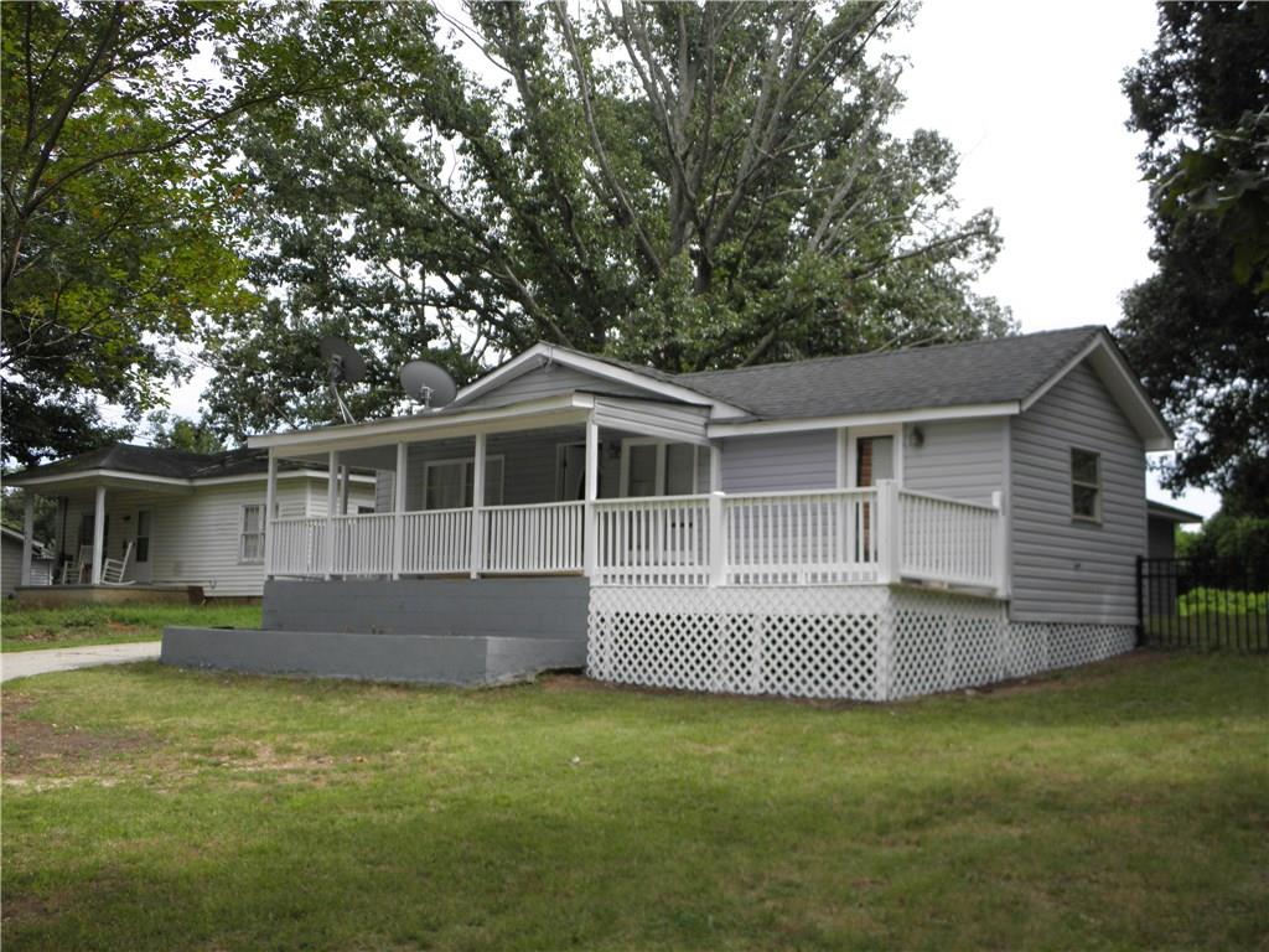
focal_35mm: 38
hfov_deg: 49.0
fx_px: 1393
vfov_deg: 37.7
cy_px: 476
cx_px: 634
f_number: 3.7
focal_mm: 6.8
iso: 100
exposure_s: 1/500
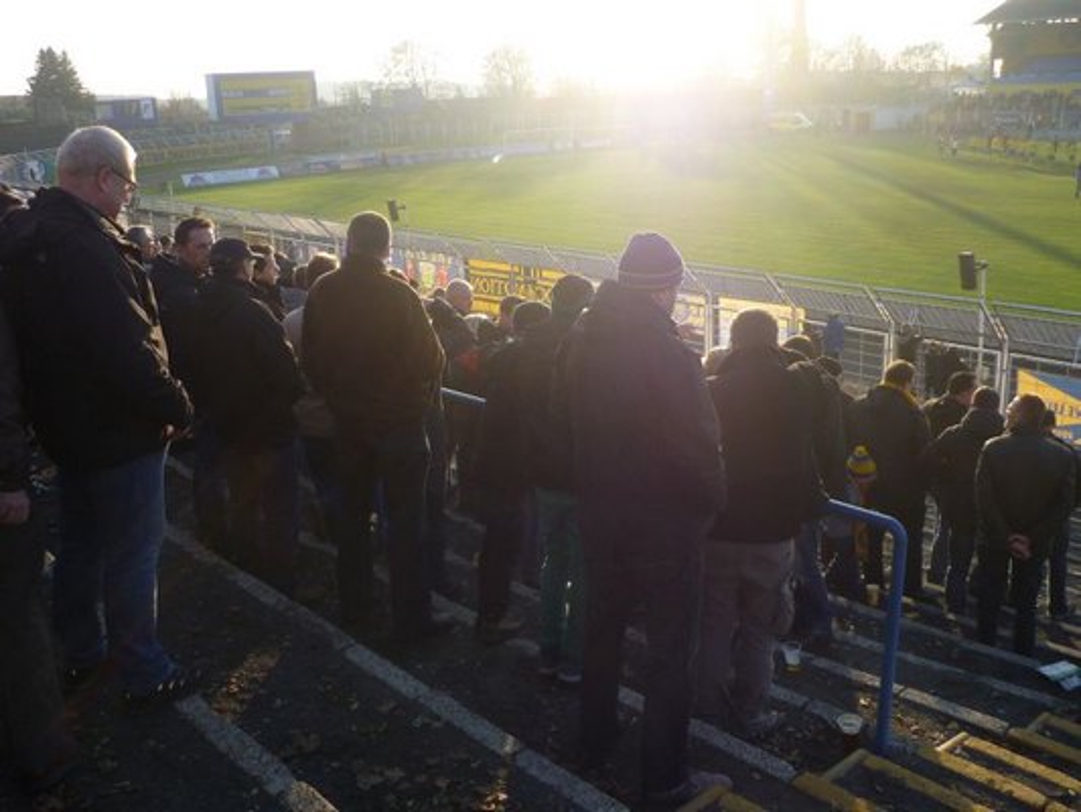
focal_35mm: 33
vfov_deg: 43.0
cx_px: 540
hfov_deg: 55.3
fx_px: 1031
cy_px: 406
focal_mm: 5.5
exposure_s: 1/400
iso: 80
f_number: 2.8
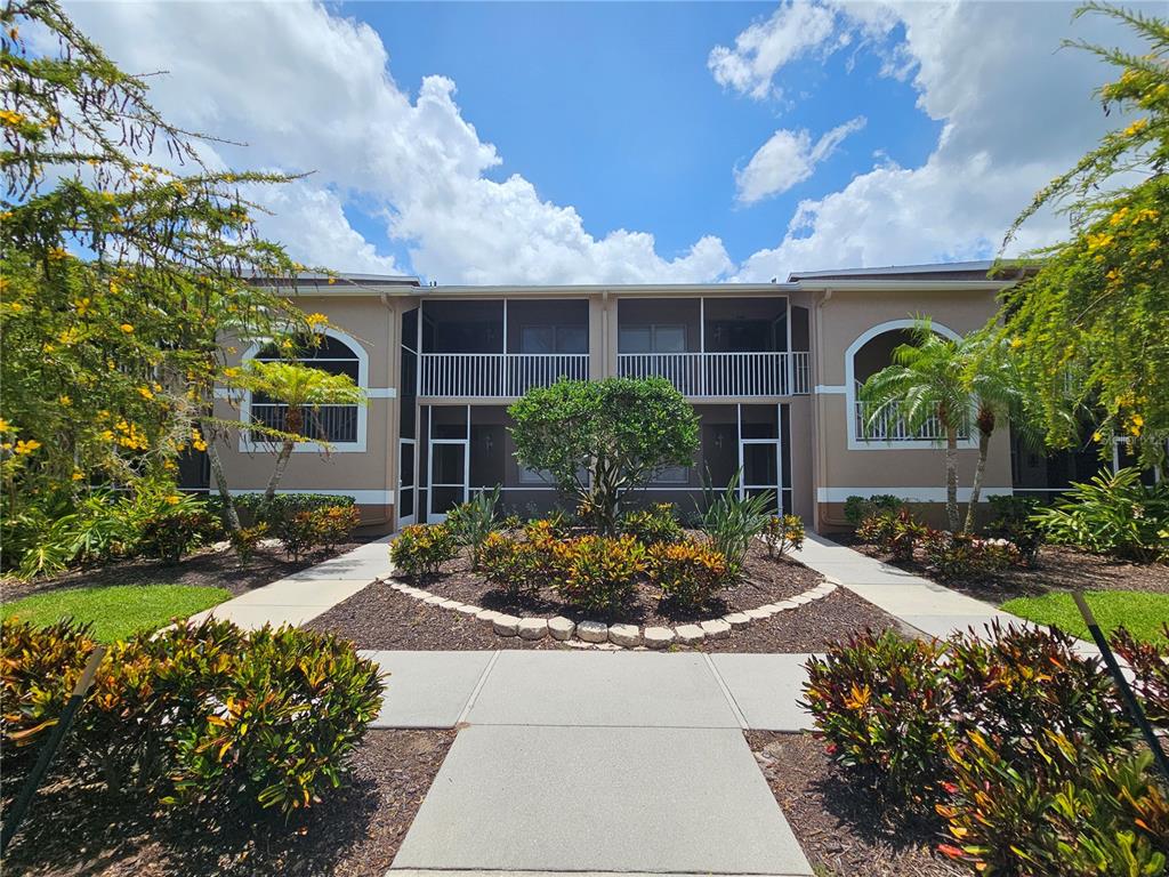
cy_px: 438
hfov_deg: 106.2
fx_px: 439
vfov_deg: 89.9
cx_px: 584
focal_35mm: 13
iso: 50
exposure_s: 1/3436
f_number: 2.2
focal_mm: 2.2
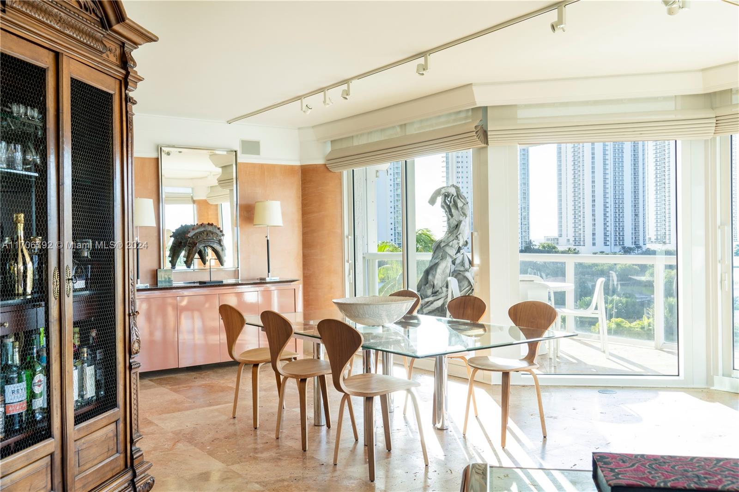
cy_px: 246
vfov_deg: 41.1
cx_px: 370
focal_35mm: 32
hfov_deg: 58.7
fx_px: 657
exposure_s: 1/250
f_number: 9.5
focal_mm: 32
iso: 400
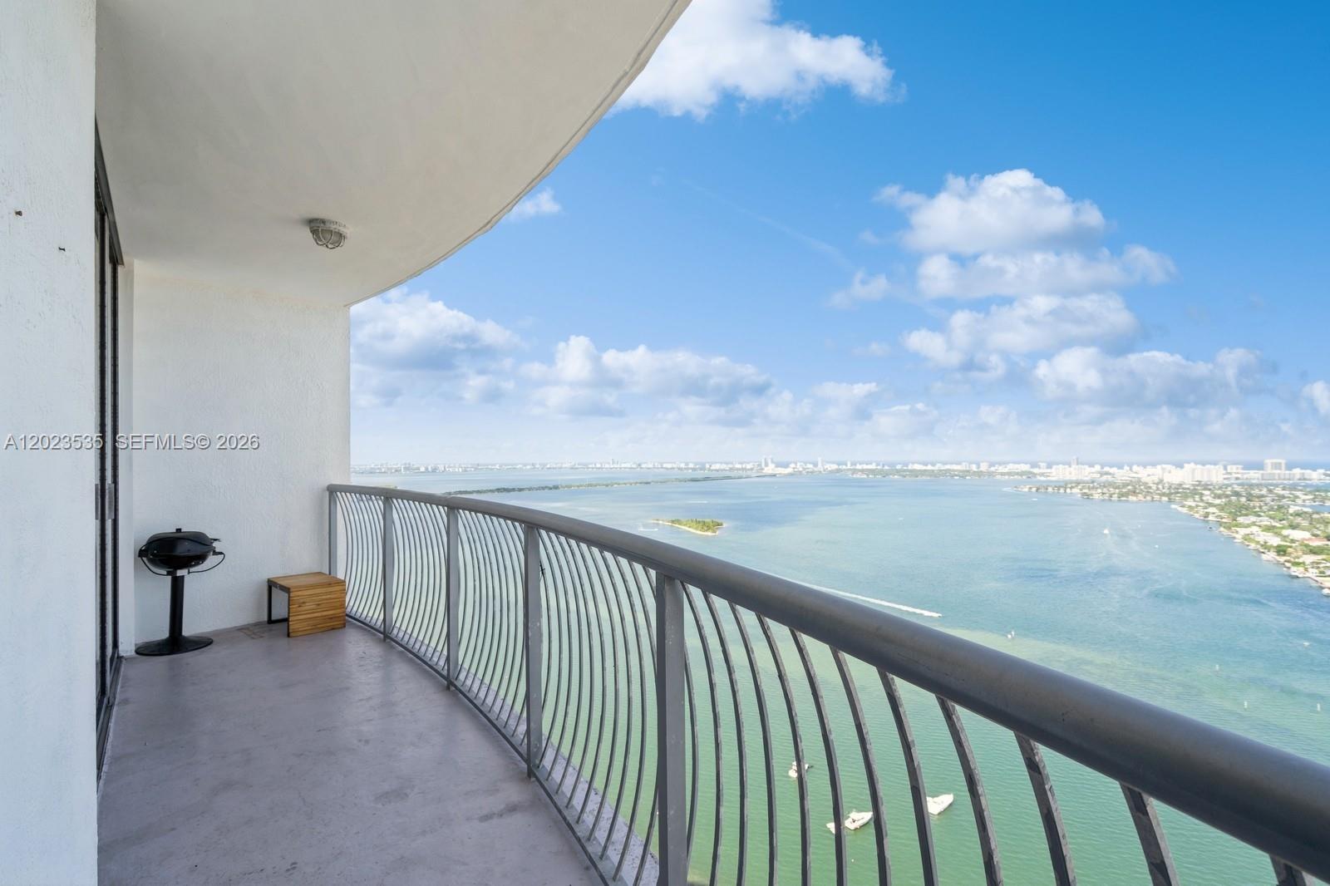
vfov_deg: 73.7
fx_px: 591
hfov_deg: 96.7
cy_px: 443
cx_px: 665
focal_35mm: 16
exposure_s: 1/250
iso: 250
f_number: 8
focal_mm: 16
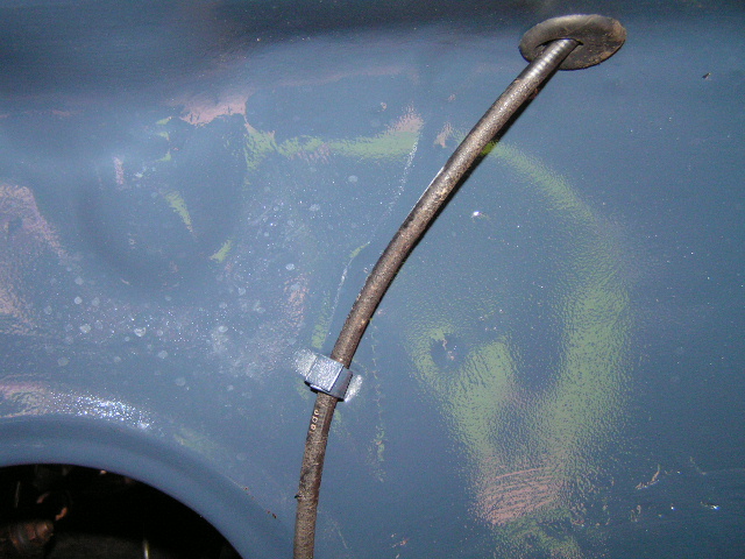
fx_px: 818
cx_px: 372
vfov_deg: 37.7
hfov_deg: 49.0
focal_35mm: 38
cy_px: 280
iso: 200
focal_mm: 6.3
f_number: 2.8
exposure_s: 1/40
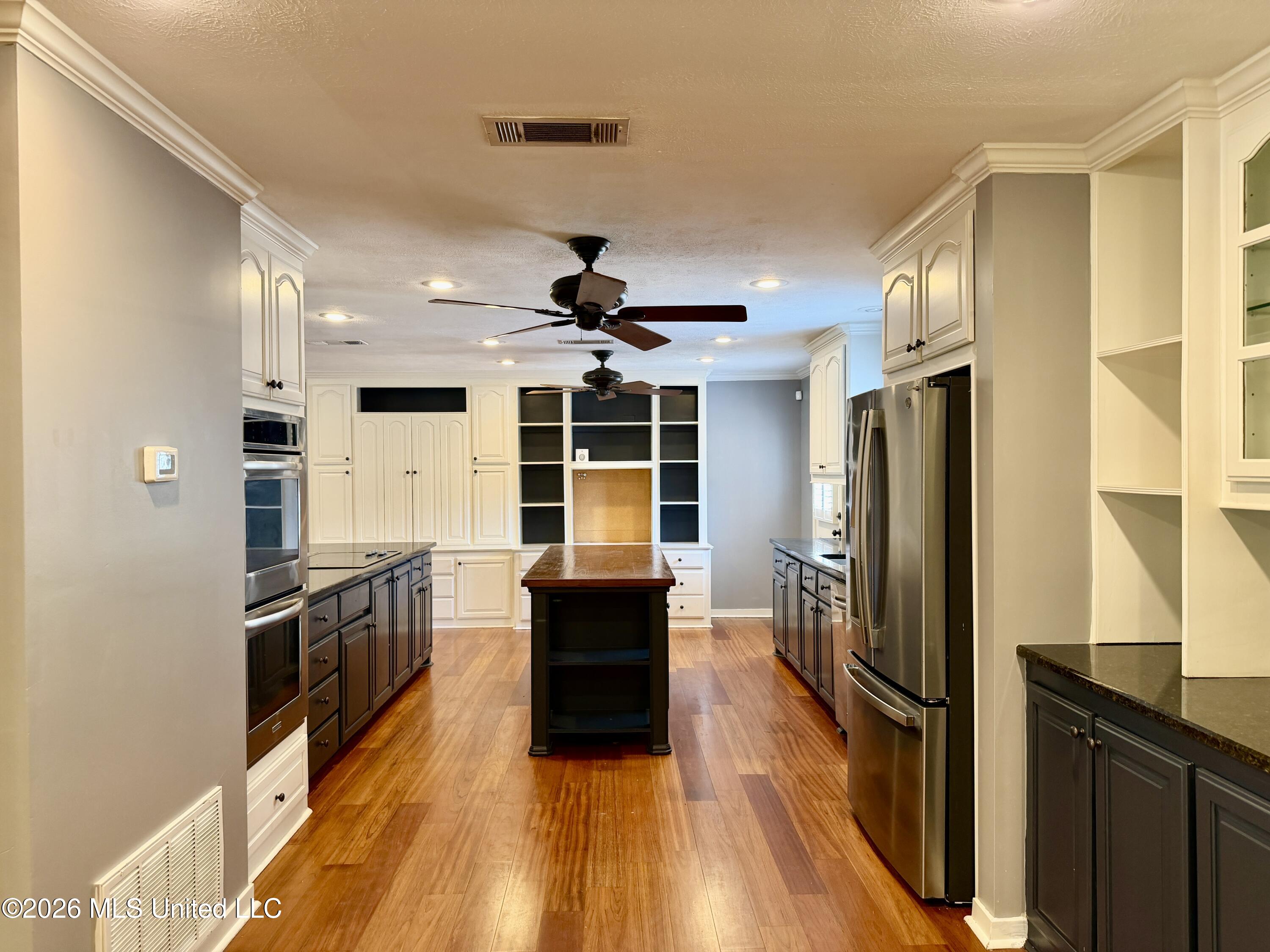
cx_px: 635
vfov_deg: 56.8
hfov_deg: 71.6
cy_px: 476
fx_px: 881
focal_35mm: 24
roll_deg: +0.8
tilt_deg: -0.9
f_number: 1.78
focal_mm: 6.76
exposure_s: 1/60
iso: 160
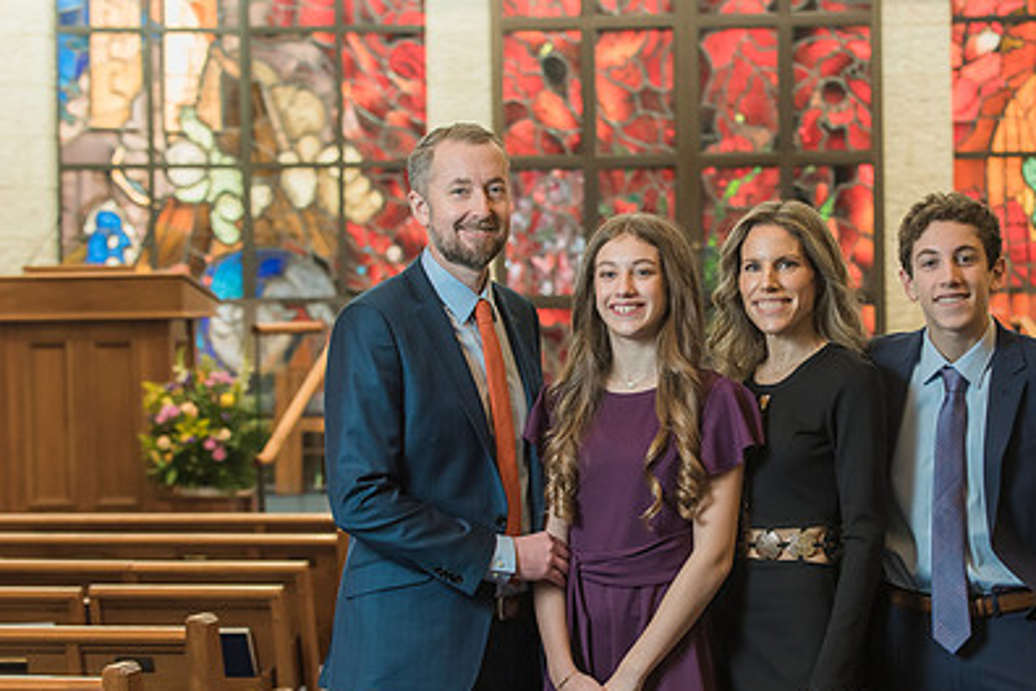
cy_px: 417
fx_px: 3165
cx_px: 717
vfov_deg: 12.4
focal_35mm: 110
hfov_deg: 18.5
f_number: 4
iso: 1600
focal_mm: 75
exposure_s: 1/125
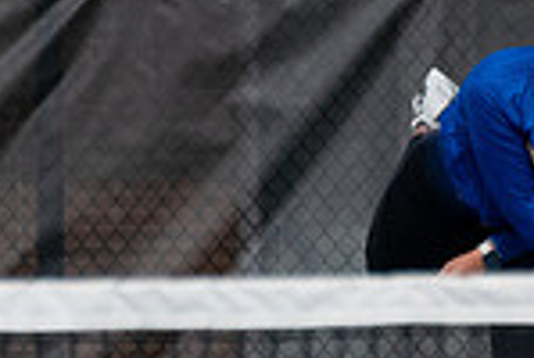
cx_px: 487
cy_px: 70
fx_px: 14447
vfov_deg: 1.4
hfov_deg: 2.1
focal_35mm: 972
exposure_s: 1/2500
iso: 640
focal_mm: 250
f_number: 5.6
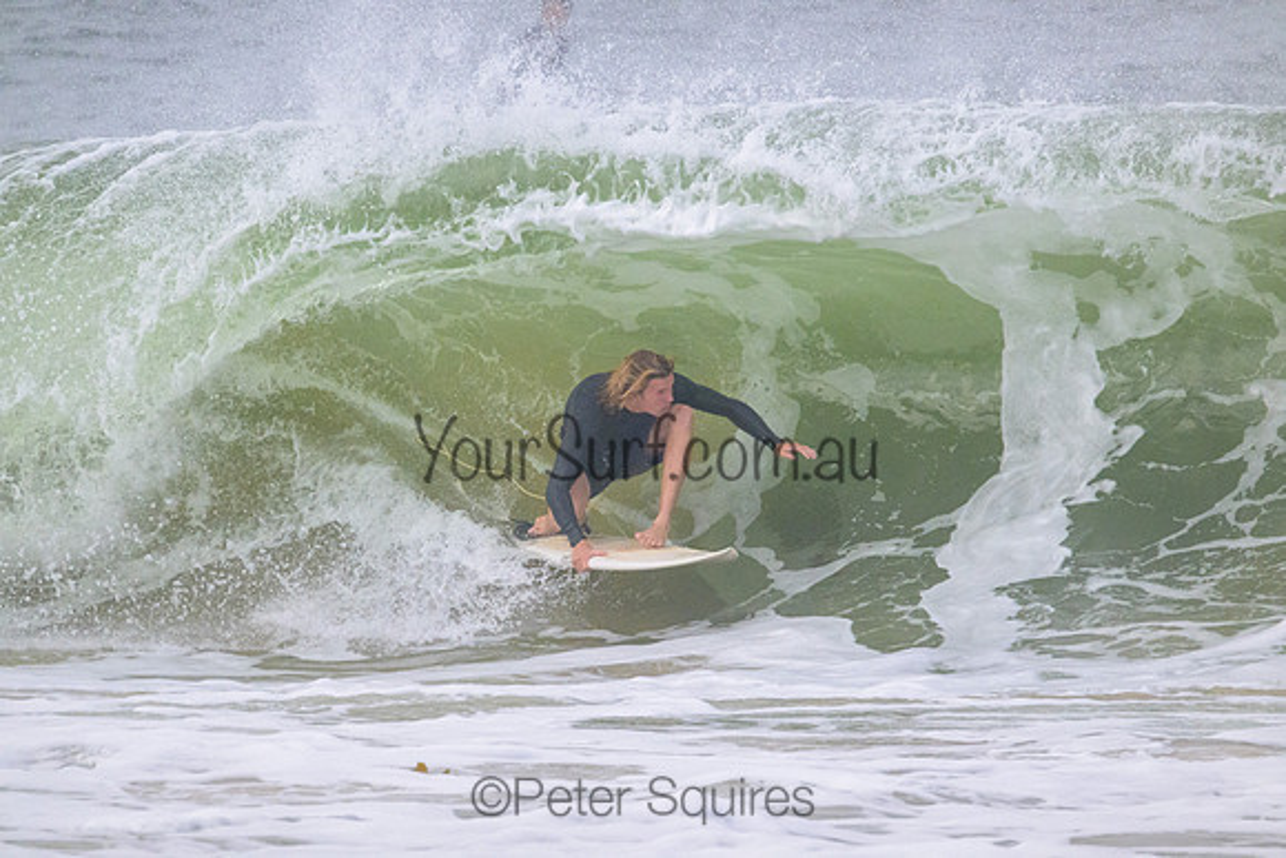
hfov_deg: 2.6
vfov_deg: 1.7
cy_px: 429
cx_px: 643
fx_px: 28583
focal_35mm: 800
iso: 6400
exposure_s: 1/3200
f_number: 11
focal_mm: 800
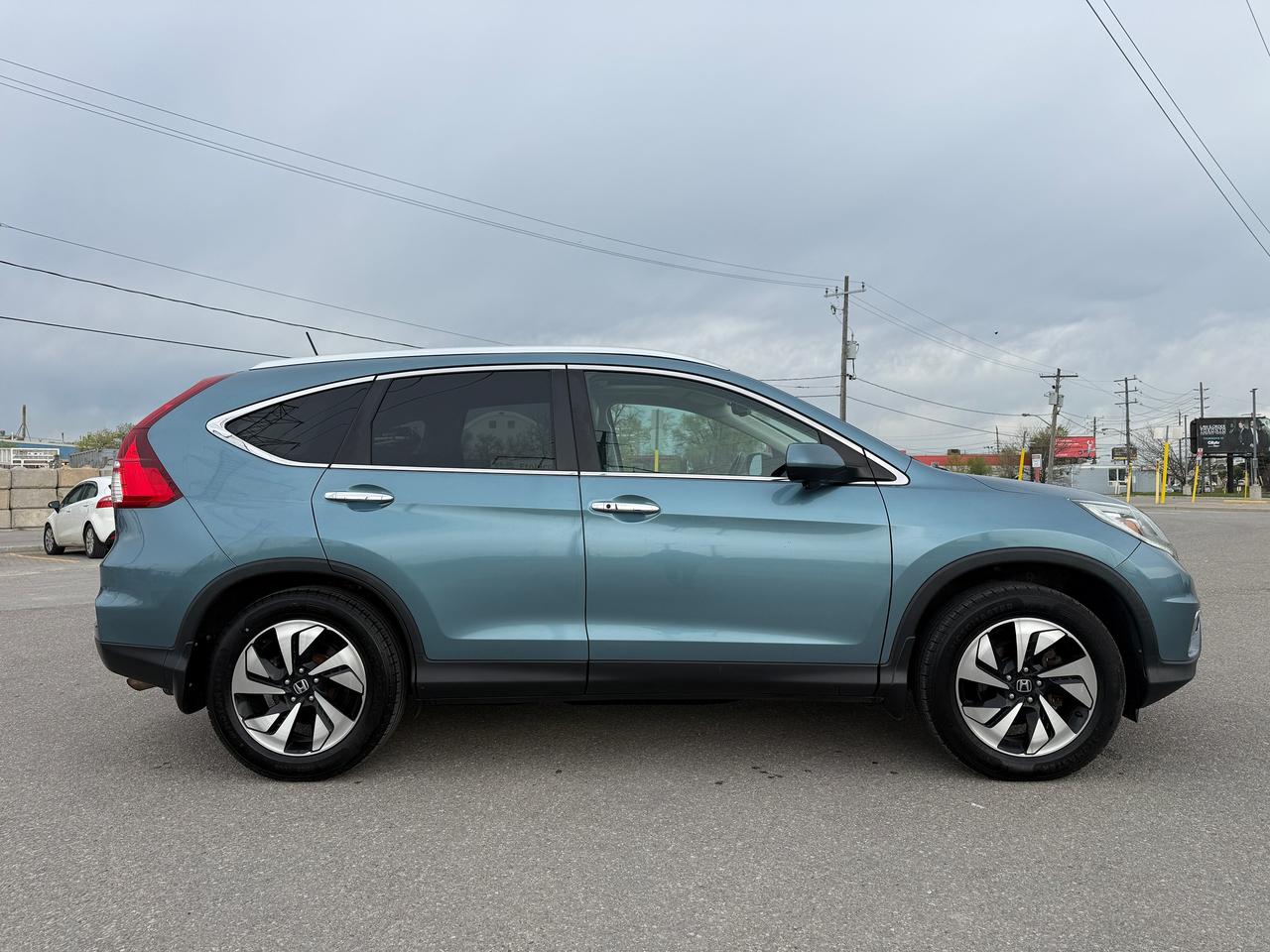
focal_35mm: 24
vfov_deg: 56.8
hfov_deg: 71.6
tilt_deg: +0.8
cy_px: 476
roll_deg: +0.0
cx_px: 635
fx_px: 881
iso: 80
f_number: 1.78
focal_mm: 6.76
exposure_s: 1/2370
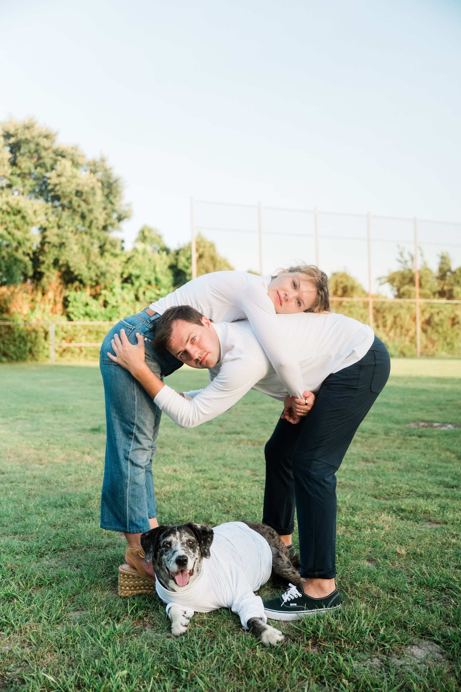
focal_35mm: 36
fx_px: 691
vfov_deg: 53.1
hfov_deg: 36.9
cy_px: 346
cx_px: 230
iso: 1600
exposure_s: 1/6400
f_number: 2.8
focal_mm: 36
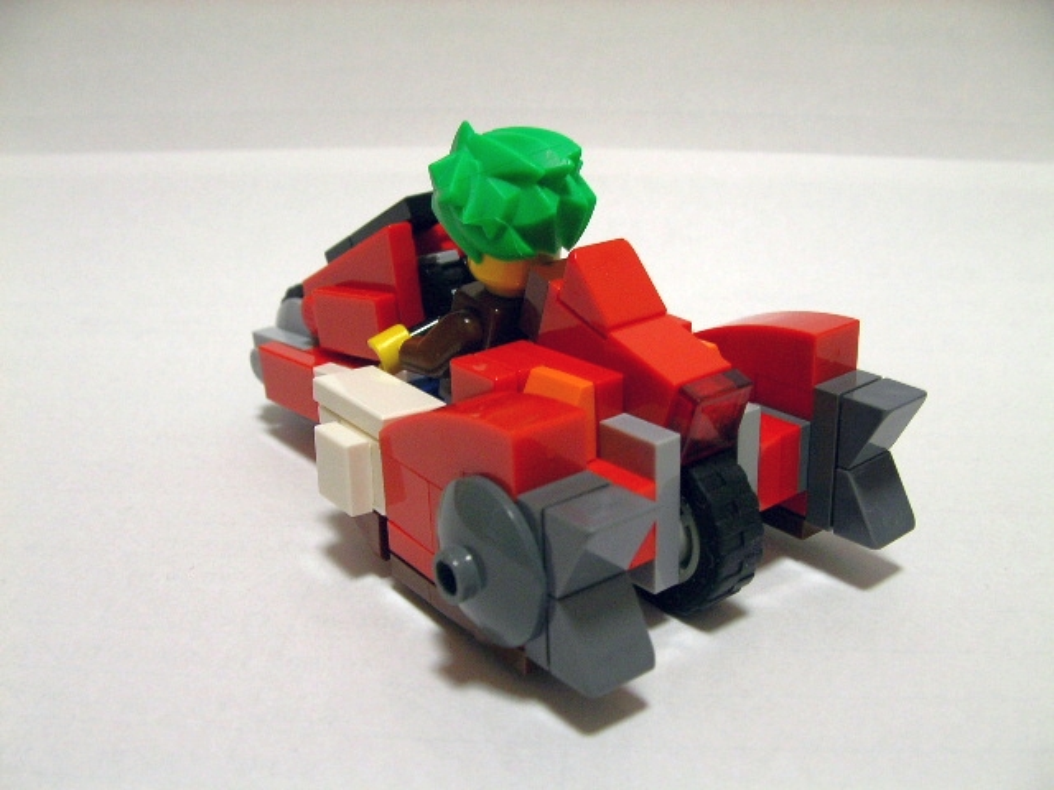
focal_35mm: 38
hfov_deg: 49.0
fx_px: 1157
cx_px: 527
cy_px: 395
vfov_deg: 37.7
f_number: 3.5
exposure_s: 1/14.8
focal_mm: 5.8
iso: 100
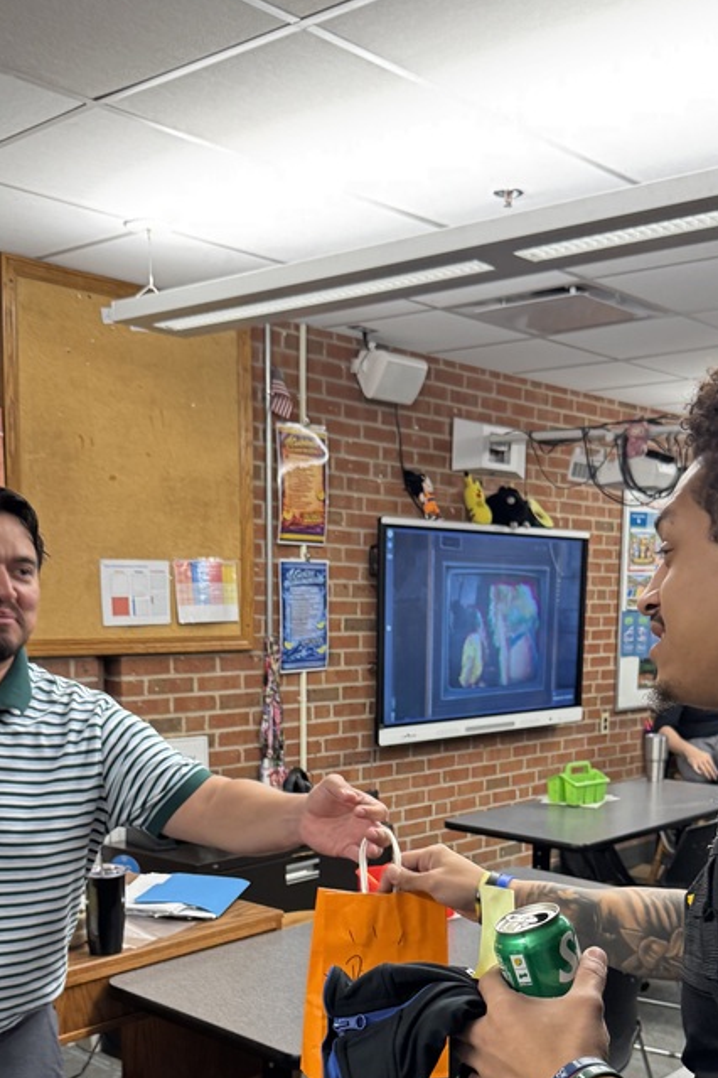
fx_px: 1197
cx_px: 418
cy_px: 771
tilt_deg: -5.7
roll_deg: -0.5
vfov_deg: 47.1
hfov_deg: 33.3
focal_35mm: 40
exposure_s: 1/60
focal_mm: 6.76
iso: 200
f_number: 1.78
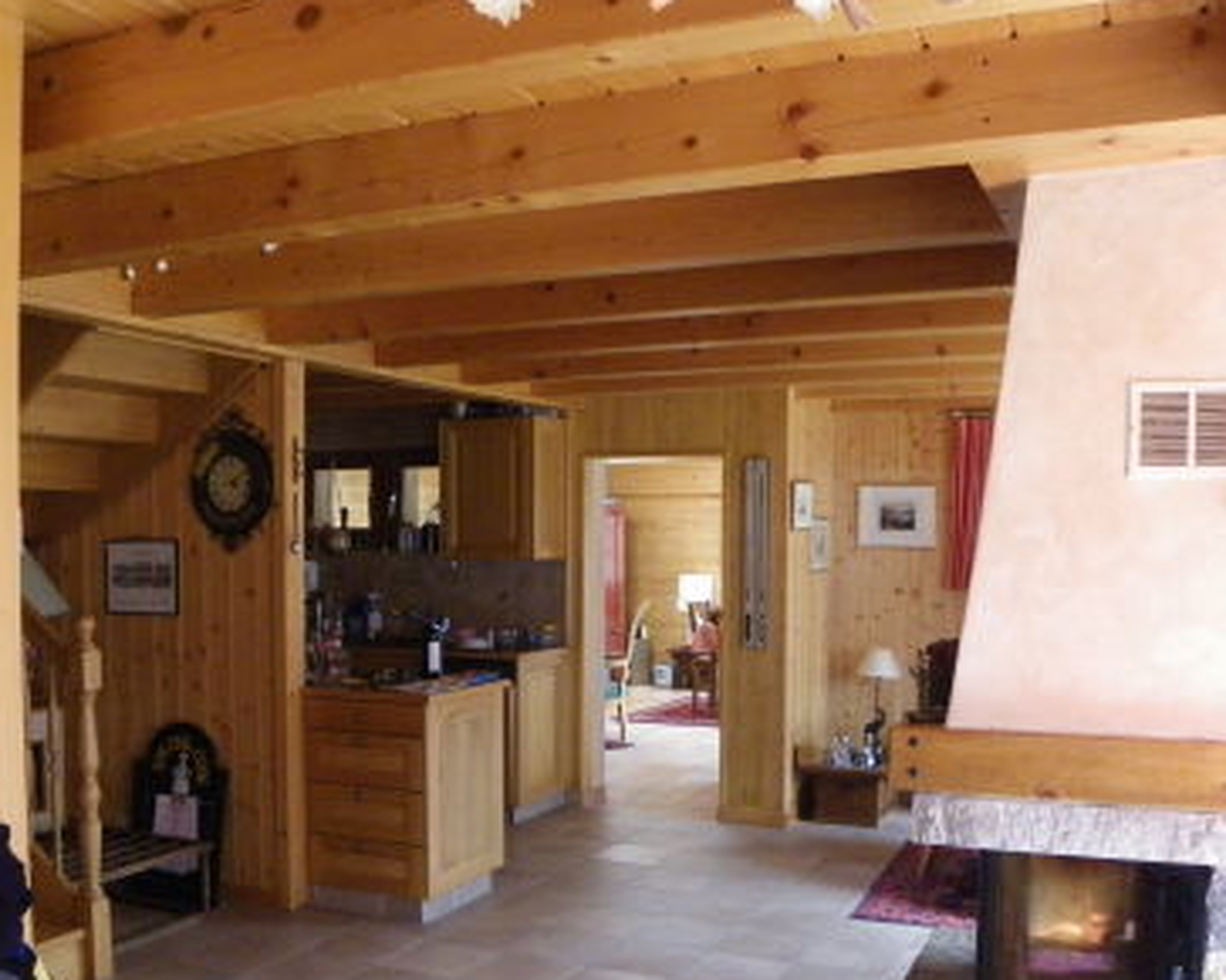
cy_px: 600
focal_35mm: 35
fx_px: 1269
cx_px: 618
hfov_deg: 51.6
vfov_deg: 41.9
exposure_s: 1/60
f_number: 2.8
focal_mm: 4.6
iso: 400
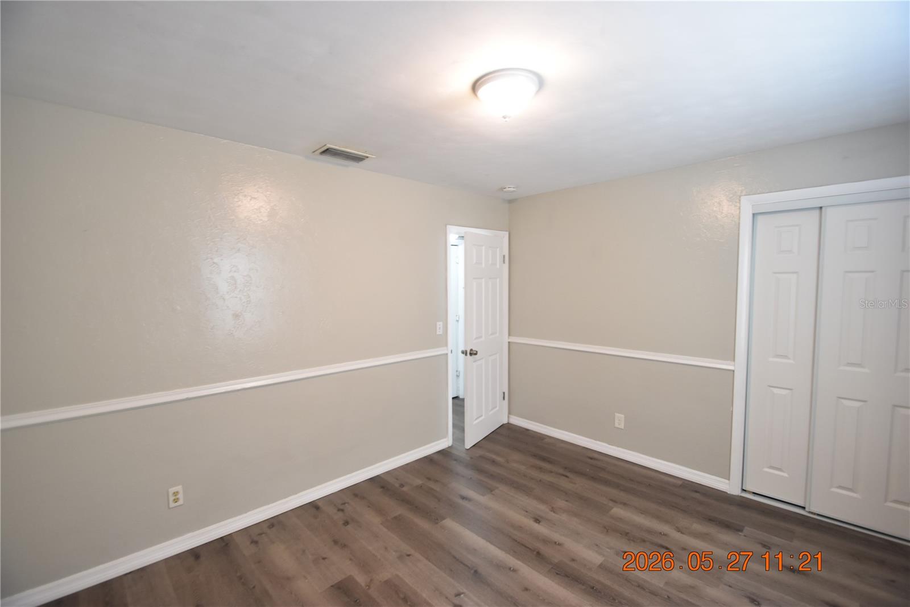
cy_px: 304
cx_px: 455
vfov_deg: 77.3
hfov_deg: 100.4
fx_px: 379
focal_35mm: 15
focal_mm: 10
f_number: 3.5
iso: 800
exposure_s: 1/20
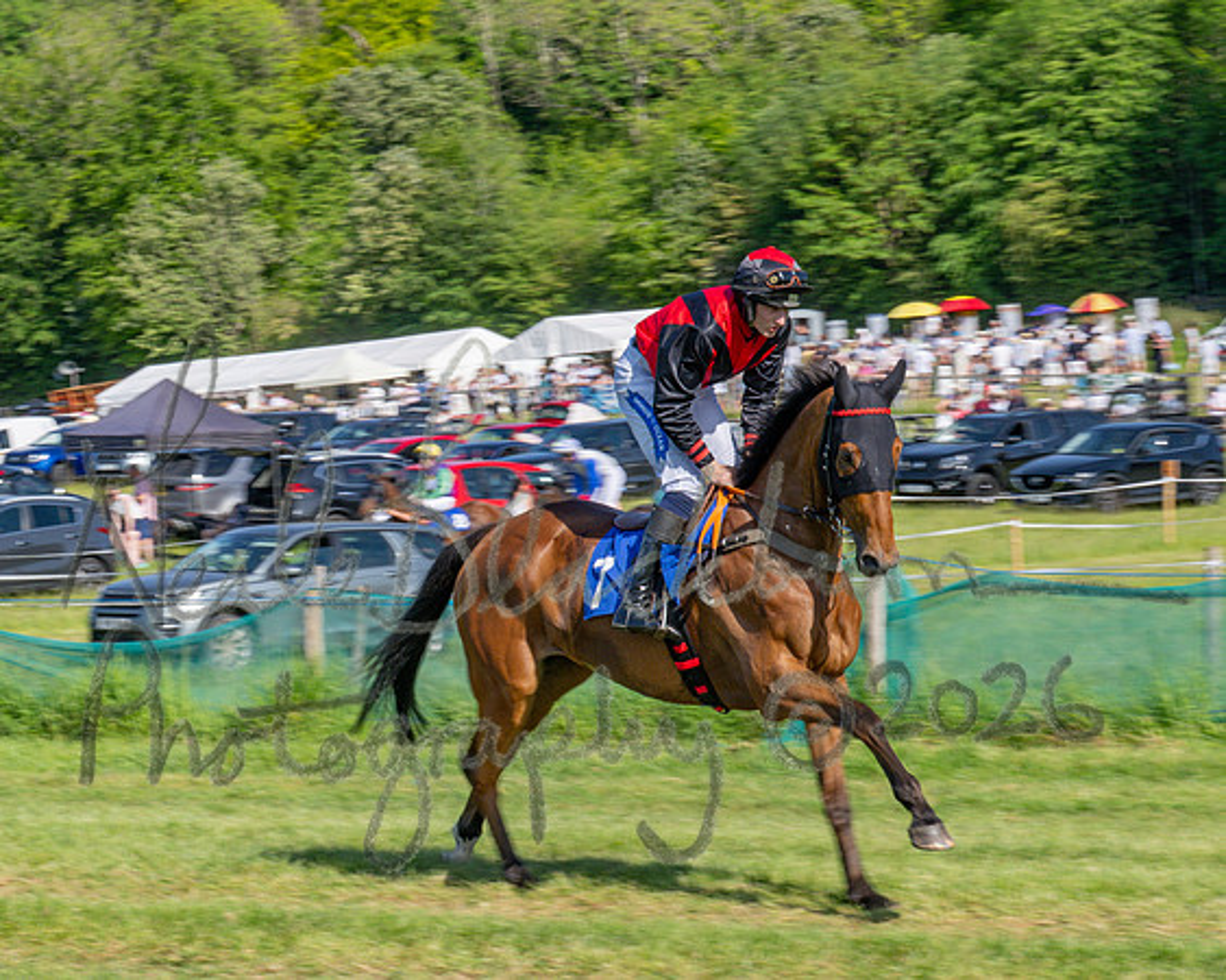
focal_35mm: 145
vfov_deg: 10.7
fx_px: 5252
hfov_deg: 13.3
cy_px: 492
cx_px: 436
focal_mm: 73
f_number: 16
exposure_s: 1/160
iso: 100
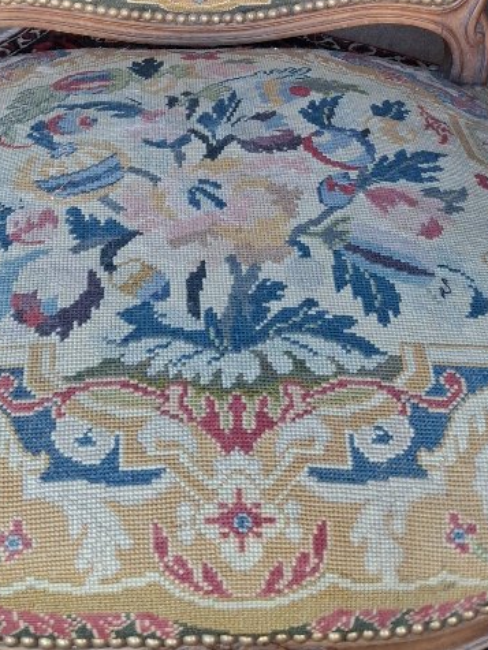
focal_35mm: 68
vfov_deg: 26.9
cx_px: 249
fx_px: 1278
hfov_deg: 21.6
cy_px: -11
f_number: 1.8
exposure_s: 1/100
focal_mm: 4
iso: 125
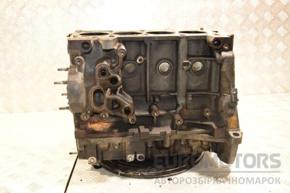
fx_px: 314
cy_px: 96
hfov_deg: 49.6
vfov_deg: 34.2
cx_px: 145
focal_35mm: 39
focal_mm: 26
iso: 1600
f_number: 5.6
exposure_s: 1/80
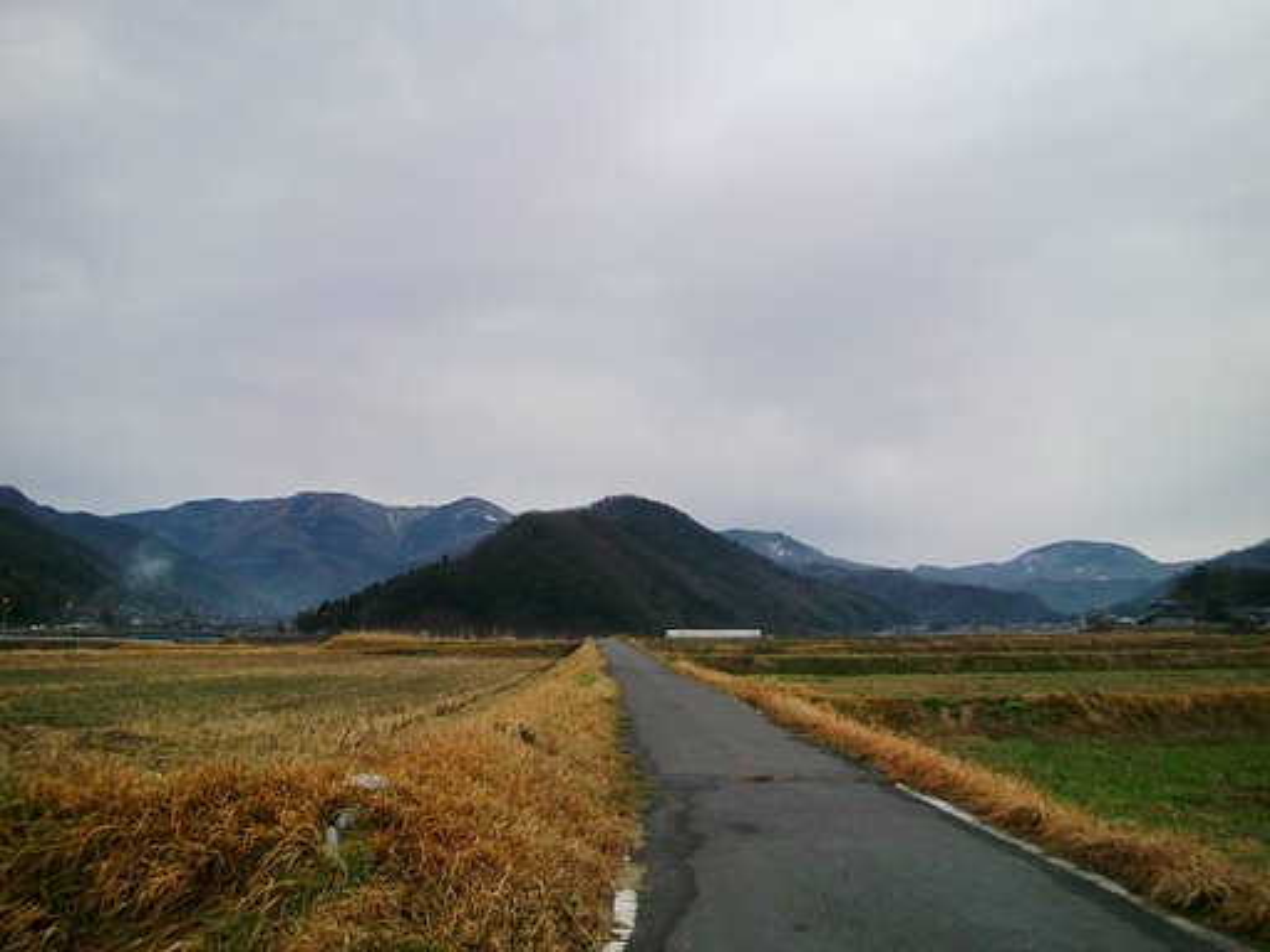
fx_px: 1027
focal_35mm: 28
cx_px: 635
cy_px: 476
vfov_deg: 49.7
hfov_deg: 63.4
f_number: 2.6
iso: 64
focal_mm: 4.65
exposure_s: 1/100
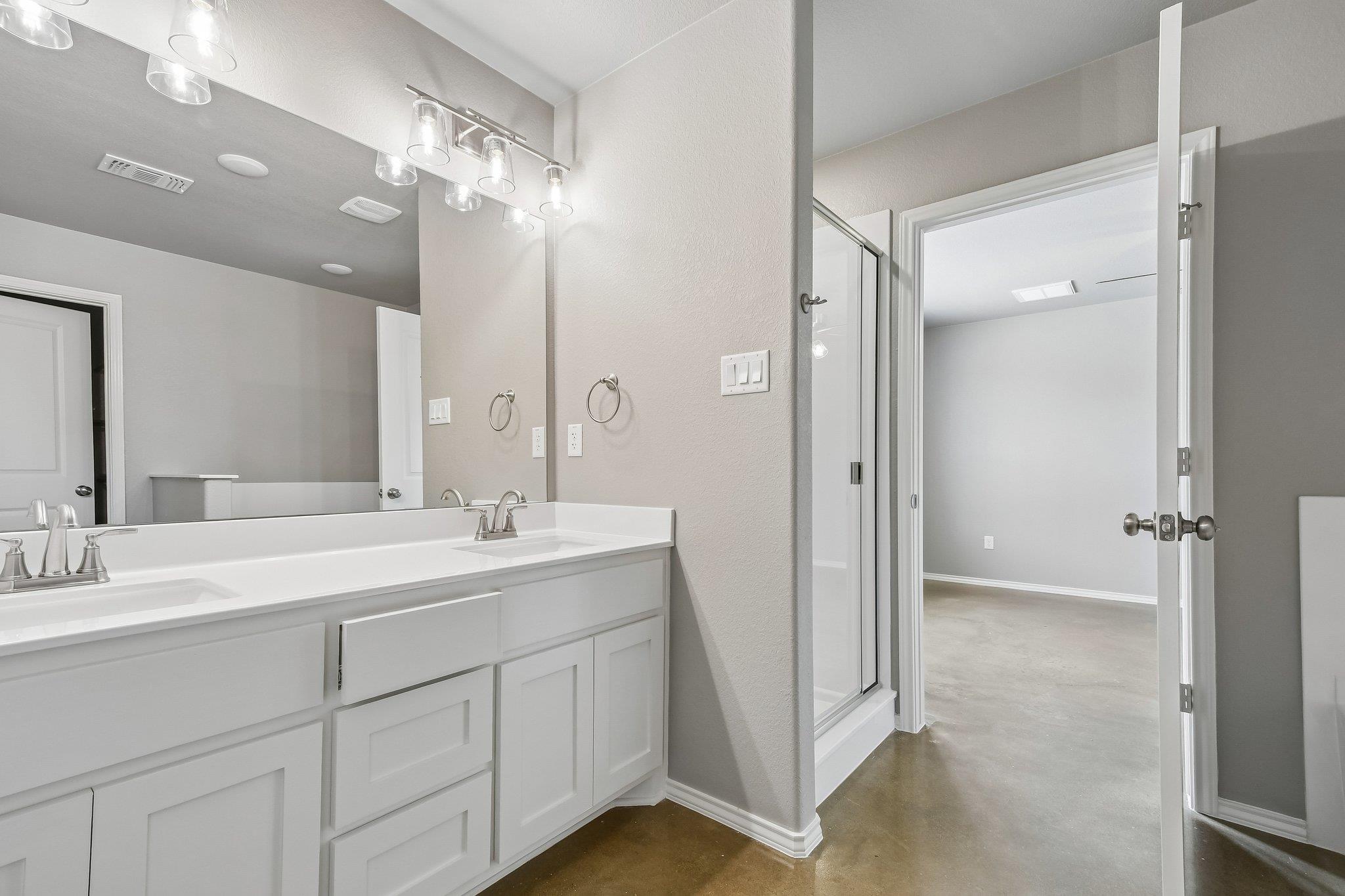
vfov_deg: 77.3
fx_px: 560
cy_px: 448
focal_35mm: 15
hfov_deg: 100.4
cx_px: 672
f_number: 8
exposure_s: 1/20
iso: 400
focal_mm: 10
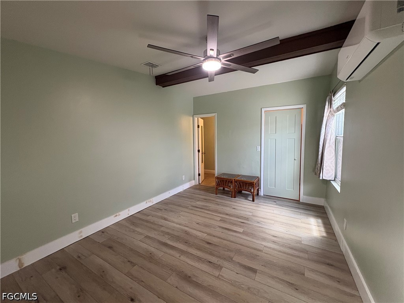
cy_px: 152
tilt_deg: -4.2
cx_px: 202
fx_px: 163
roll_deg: +1.4
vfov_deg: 85.7
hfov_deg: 102.1
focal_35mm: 14
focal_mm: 2.22
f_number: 2.2
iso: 320
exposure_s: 1/60
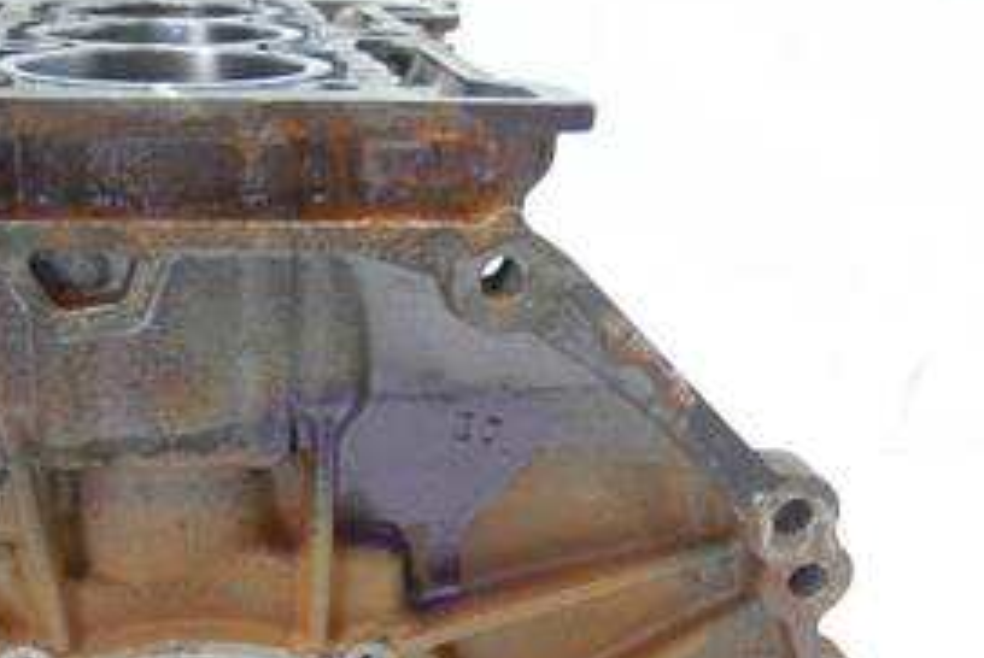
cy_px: 597
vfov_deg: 29.3
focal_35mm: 44
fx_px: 1204
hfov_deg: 43.0
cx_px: 242
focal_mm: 12
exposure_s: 1/60
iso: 1600
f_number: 3.5
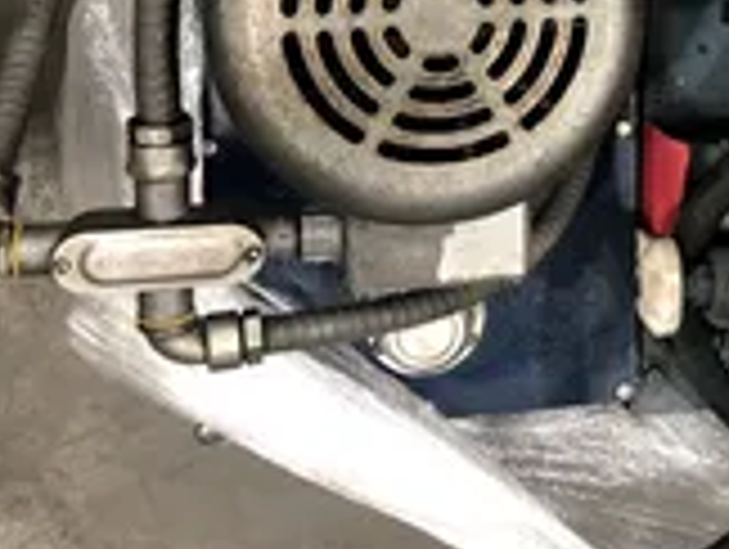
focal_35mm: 69
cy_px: -27
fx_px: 1455
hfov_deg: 25.1
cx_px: 896
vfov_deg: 20.5
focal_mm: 4
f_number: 1.8
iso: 40
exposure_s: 1/24
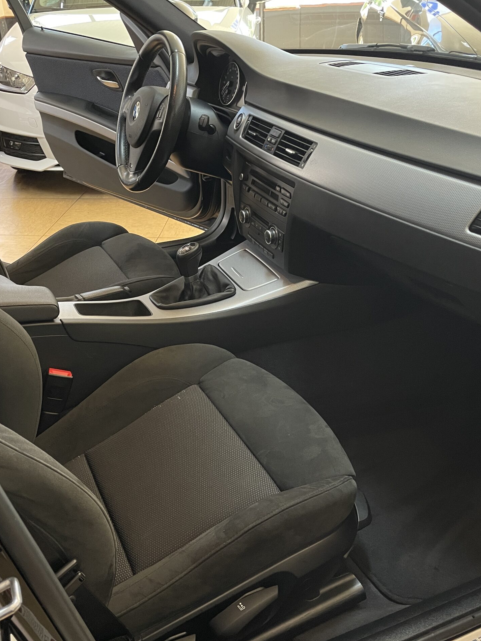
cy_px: 320
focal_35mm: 35
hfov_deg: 40.6
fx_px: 649
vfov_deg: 52.6
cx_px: 207
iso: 250
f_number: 1.6
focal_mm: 4.2
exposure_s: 1/50
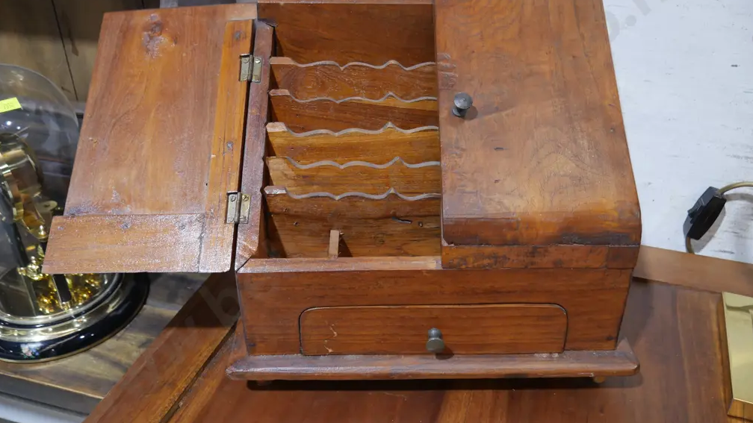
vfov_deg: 37.7
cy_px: 193
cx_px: 380
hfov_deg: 62.6
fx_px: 619
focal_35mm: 31
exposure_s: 1/60
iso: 500
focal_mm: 14
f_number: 3.5
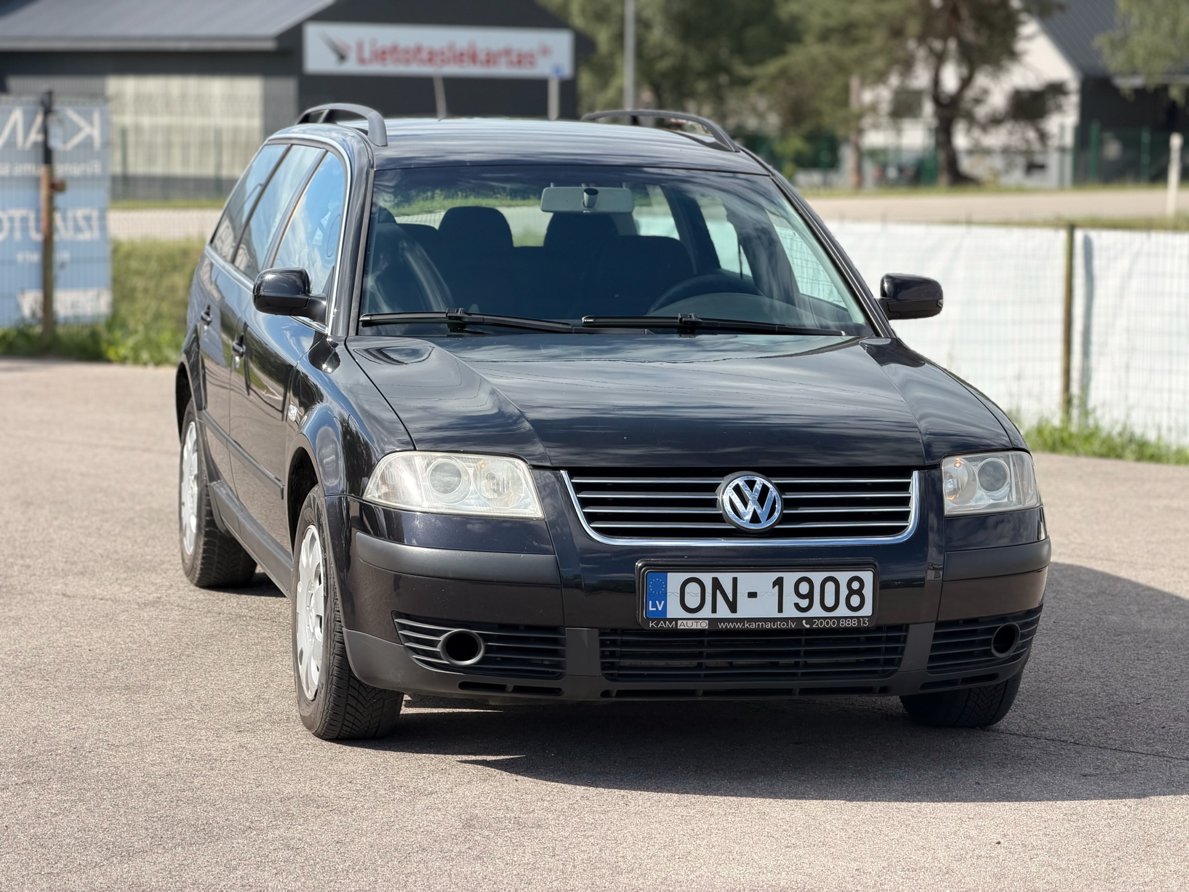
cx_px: 594
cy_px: 446
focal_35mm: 100
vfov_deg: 14.8
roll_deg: -0.1
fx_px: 3435
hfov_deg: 19.6
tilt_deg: -5.5
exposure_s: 1/596
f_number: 2.8
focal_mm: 16.89
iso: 50
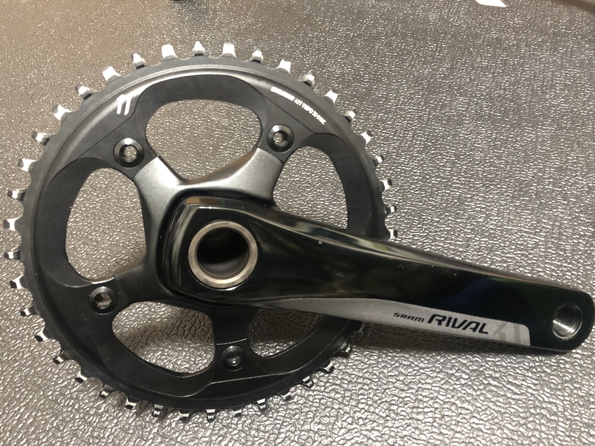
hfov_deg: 63.4
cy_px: 223
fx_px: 481
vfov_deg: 49.7
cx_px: 298
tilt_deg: -49.4
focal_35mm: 28
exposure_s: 1/4
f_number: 1.8
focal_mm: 3.99
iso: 100
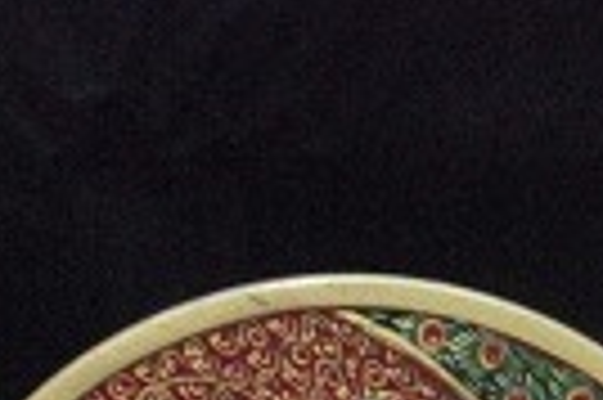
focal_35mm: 224
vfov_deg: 6.0
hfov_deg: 9.2
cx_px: 378
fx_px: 3747
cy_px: 789
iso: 800
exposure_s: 1/15
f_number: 5.3
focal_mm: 14.2
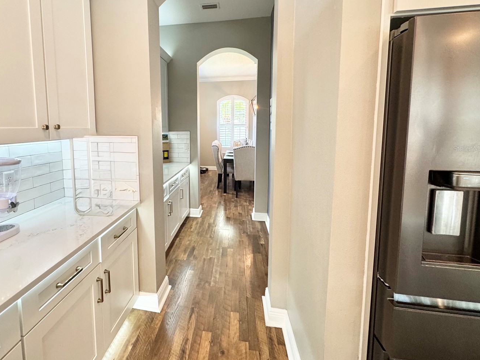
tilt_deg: -5.9
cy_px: 148
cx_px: 196
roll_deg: +0.6
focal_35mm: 17
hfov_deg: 90.1
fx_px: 236
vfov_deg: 74.1
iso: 160
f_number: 2.2
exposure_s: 1/60
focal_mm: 2.22
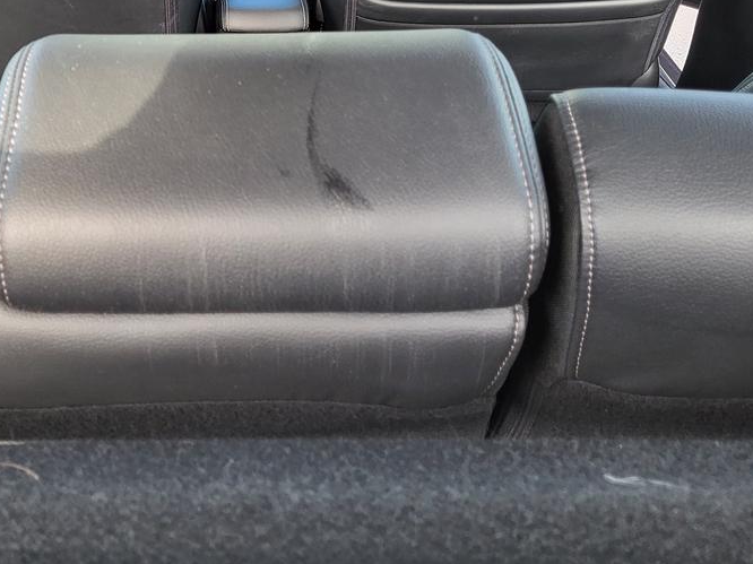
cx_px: 225
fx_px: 1087
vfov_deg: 27.7
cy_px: 24
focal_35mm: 50
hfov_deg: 37.6
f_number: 1.8
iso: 64
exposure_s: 1/120
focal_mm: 5.4
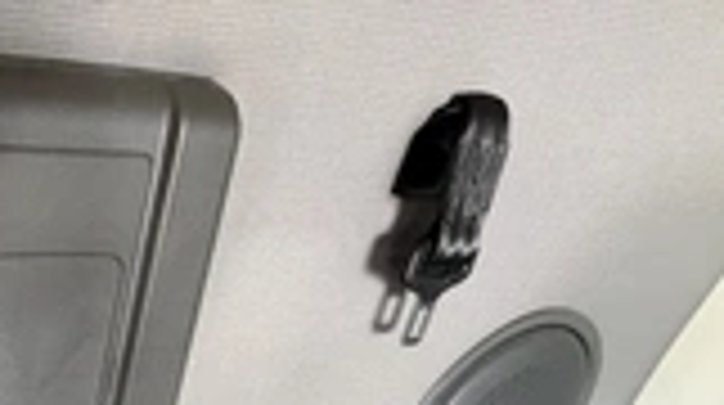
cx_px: -13
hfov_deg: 44.3
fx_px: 728
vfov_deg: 26.3
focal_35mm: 38
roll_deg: -2.6
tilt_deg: -32.5
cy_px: 531
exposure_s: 1/60
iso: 800
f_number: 2.2
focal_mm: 2.22
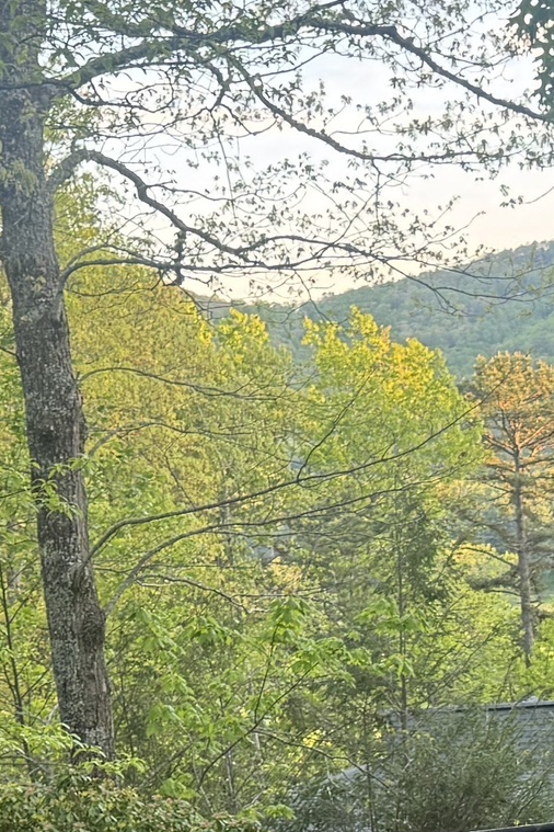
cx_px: 585
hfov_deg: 13.3
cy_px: 772
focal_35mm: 101
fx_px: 2331
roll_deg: +5.6
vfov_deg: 19.8
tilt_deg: -10.3
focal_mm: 6.76
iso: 125
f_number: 1.78
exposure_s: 1/121
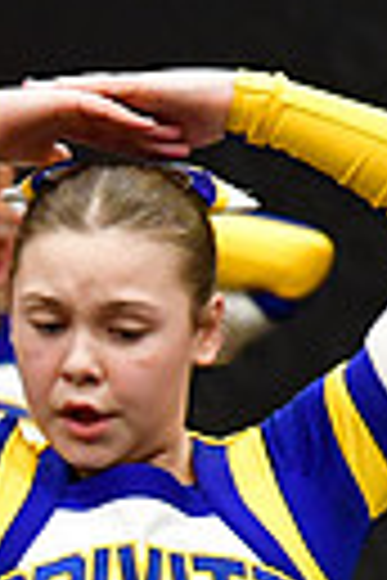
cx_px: -837
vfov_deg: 1.5
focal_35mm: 1344
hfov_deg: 1.0
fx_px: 21670
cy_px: 447
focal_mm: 200
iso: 5000
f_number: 3.5
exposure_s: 1/500
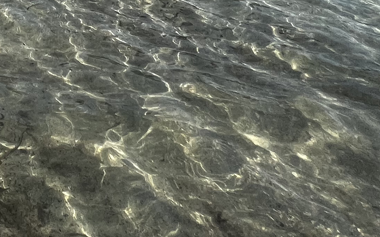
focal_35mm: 51
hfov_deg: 28.6
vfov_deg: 16.4
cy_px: -283
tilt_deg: +1.3
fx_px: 528
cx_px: -163
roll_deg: +0.1
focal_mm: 1.57
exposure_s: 1/1845
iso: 32
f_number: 1.8
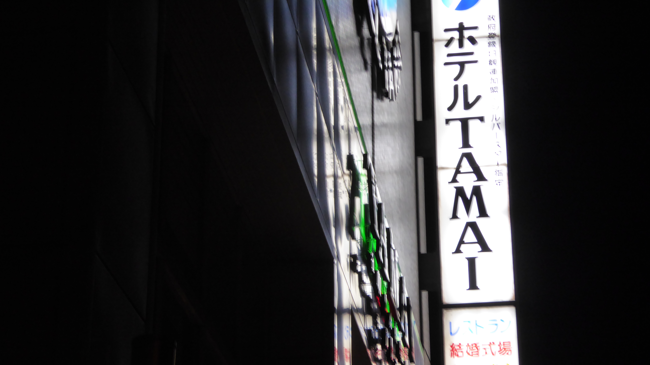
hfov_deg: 21.4
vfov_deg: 12.1
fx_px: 1723
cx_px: 326
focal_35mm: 100
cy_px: 208
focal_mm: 15
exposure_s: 1/20
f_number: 4.8
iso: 400
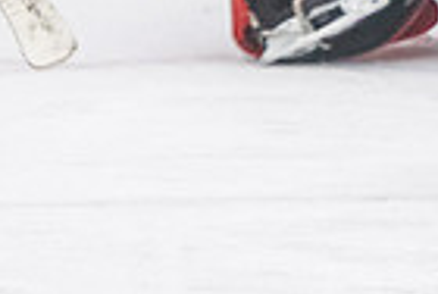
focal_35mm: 818
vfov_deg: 1.7
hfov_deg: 2.5
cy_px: -316
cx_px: 898
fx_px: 9973
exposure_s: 1/640
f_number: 2.8
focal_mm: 135
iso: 4000
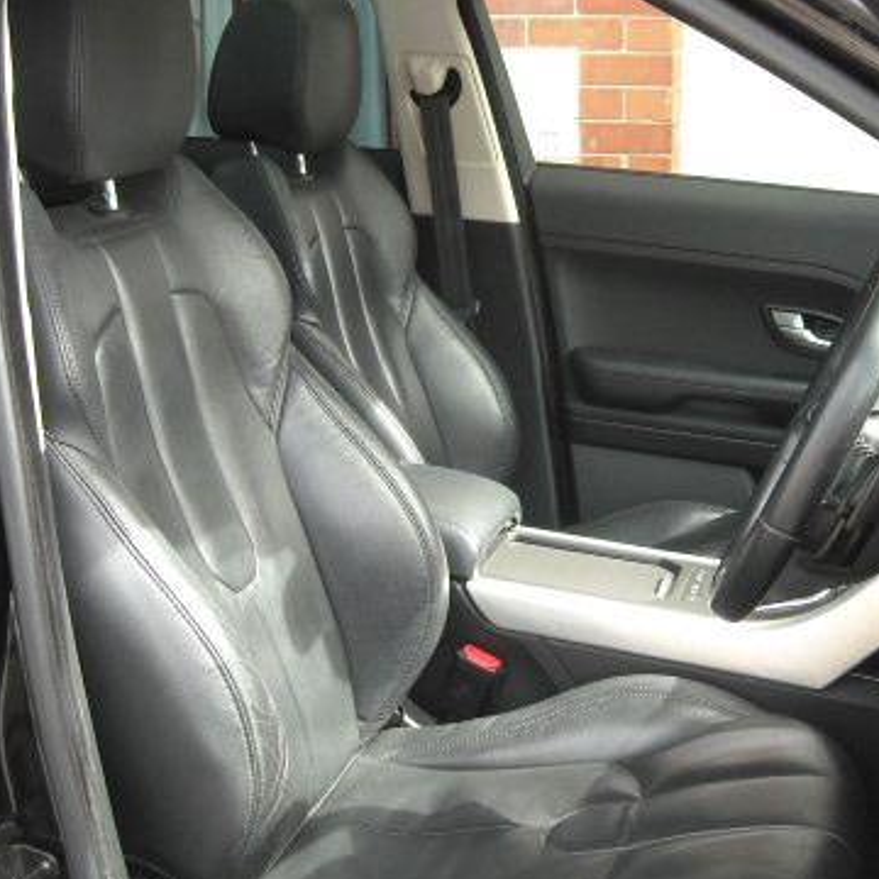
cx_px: 496
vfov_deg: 31.1
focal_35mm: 55
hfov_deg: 31.1
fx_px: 1580
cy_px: 386
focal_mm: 5.7
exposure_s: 1/184
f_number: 2.8
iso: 154
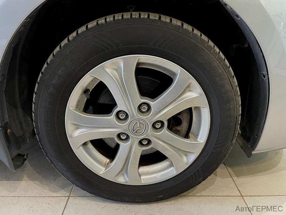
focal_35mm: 26
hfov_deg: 67.3
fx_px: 215
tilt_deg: -23.0
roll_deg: +0.4
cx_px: 143
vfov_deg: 53.1
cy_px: 108
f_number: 1.6
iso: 250
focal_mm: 4.2
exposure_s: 1/50
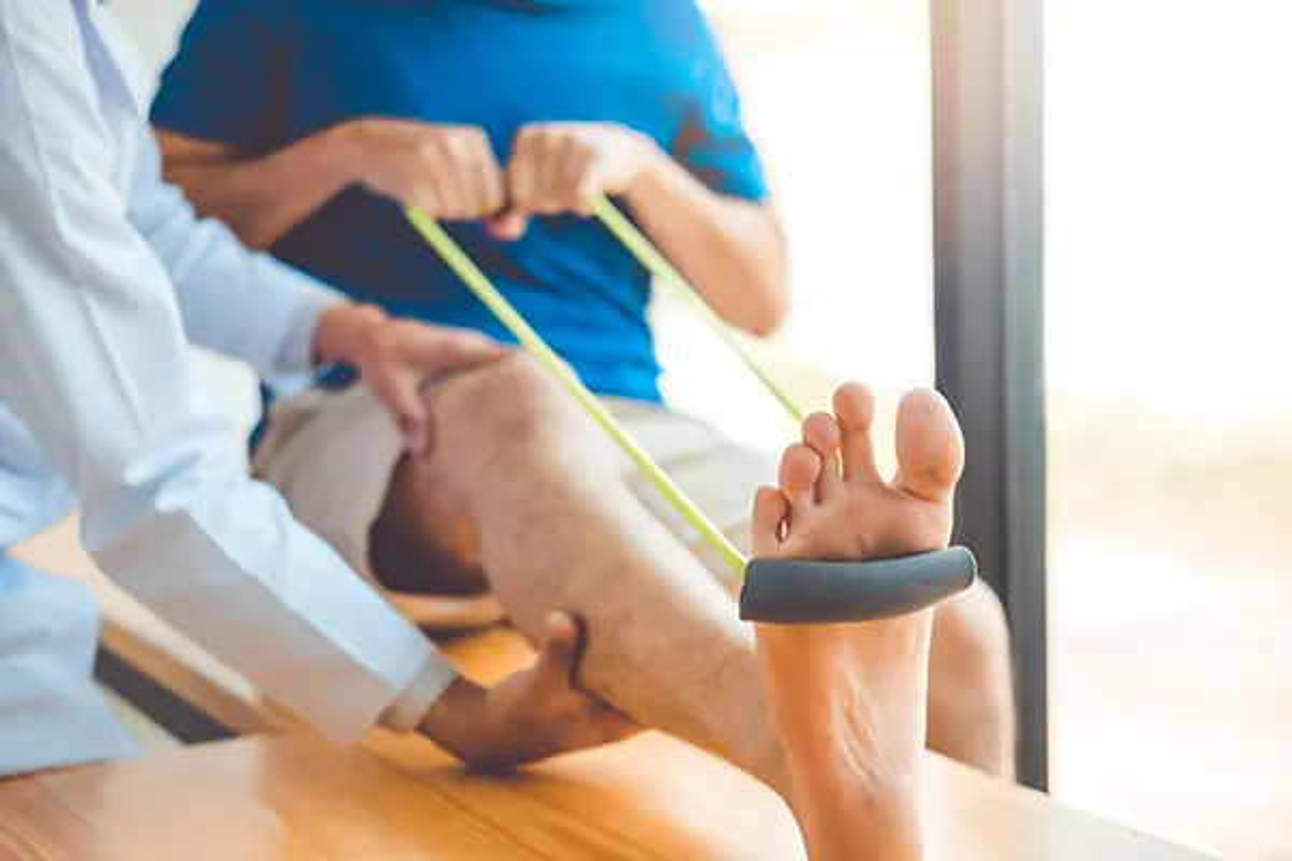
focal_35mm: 53
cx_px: 646
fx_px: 1902
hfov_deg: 37.5
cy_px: 430
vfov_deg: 25.5
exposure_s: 1/640
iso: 100
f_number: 2
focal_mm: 35
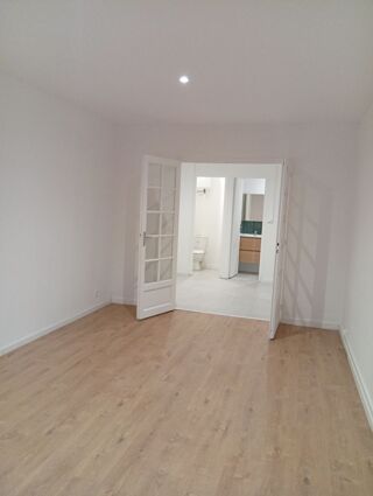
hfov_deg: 51.5
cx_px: 186
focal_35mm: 27
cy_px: 248
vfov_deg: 65.2
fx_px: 387
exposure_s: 1/33.3
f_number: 1.8
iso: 319
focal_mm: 3.84
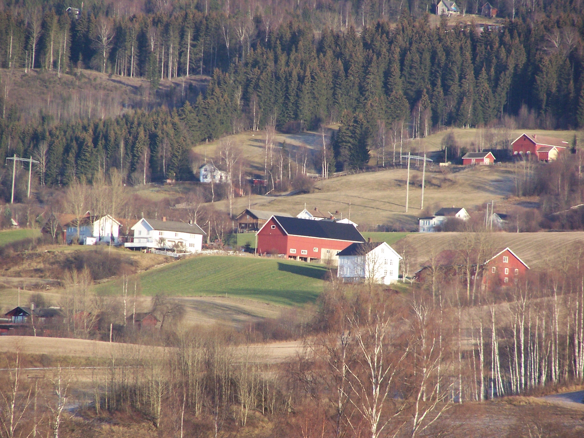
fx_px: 6411
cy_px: 219
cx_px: 292
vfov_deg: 3.9
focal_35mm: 380
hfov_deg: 5.2
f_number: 3.7
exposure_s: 1/750
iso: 140
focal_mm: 63
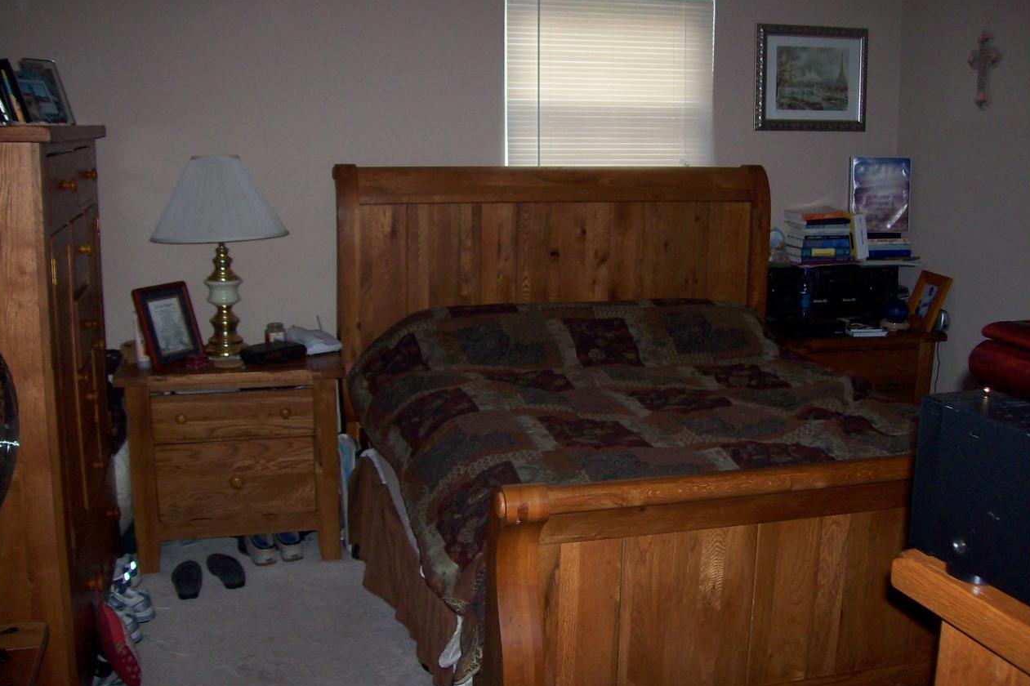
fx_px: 1087
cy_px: 337
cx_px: 510
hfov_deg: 50.7
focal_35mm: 38
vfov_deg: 35.0
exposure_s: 1/64
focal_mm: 6
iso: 80
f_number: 2.7
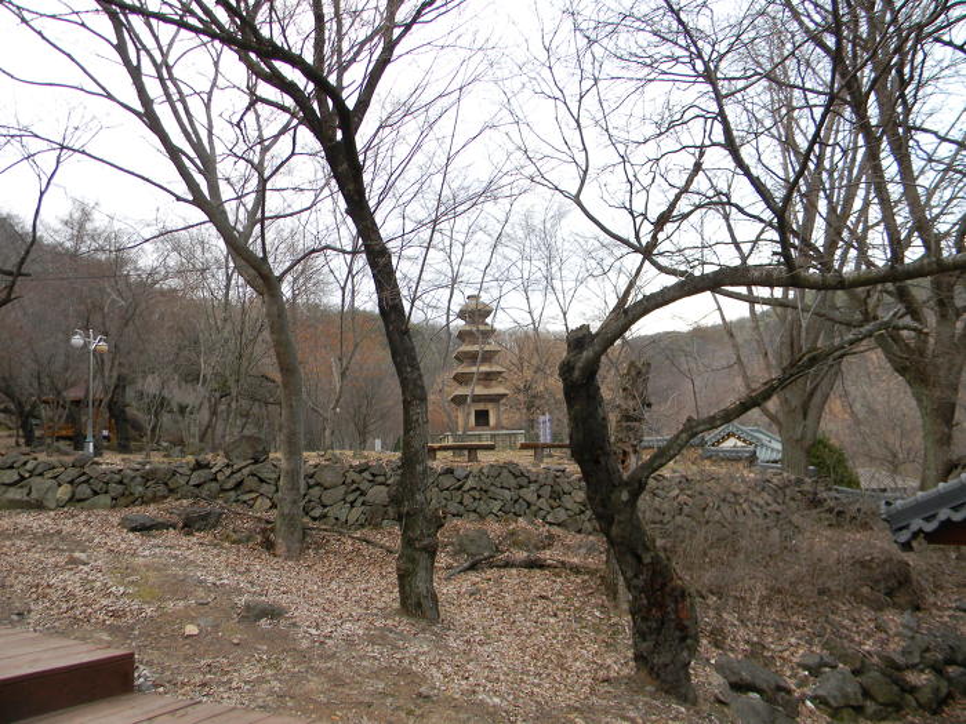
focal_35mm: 28
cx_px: 483
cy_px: 362
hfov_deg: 63.4
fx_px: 781
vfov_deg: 49.7
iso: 80
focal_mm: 5
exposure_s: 1/15.1
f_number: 3.5
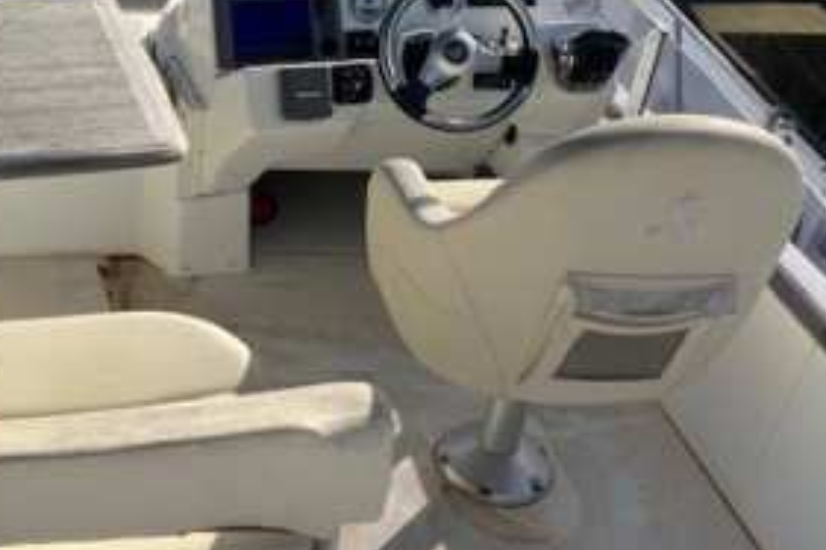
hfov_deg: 35.0
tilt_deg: -30.3
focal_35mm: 53
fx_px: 1215
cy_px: 193
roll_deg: -0.6
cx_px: 59
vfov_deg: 25.4
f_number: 1.8
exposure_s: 1/2967
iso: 32
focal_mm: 4.25
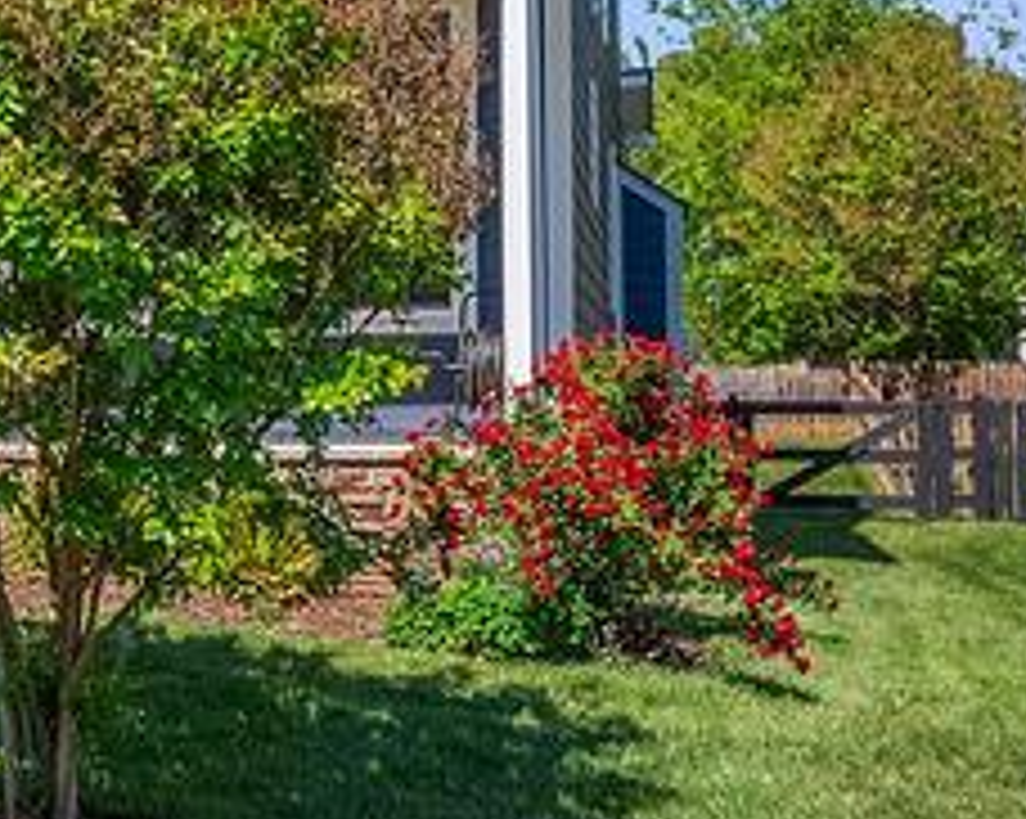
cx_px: -207
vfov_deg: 20.1
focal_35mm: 76
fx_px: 2306
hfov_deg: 23.0
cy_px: 378
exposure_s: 1/1250
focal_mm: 18
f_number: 8
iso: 800
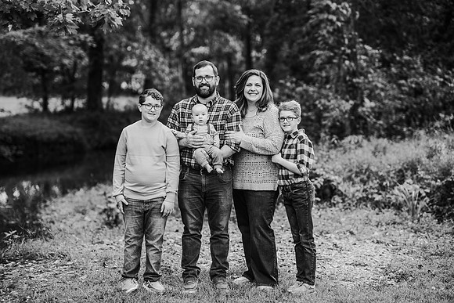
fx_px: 1072
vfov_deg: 16.1
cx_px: 227
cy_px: 152
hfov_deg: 23.9
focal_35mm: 85
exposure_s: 1/200
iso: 125
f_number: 2.2
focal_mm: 85
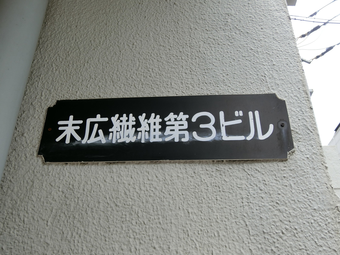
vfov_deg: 37.7
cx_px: 170
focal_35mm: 38
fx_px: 373
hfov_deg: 49.0
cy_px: 128
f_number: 3.7
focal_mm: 8.1
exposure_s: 1/160
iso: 80
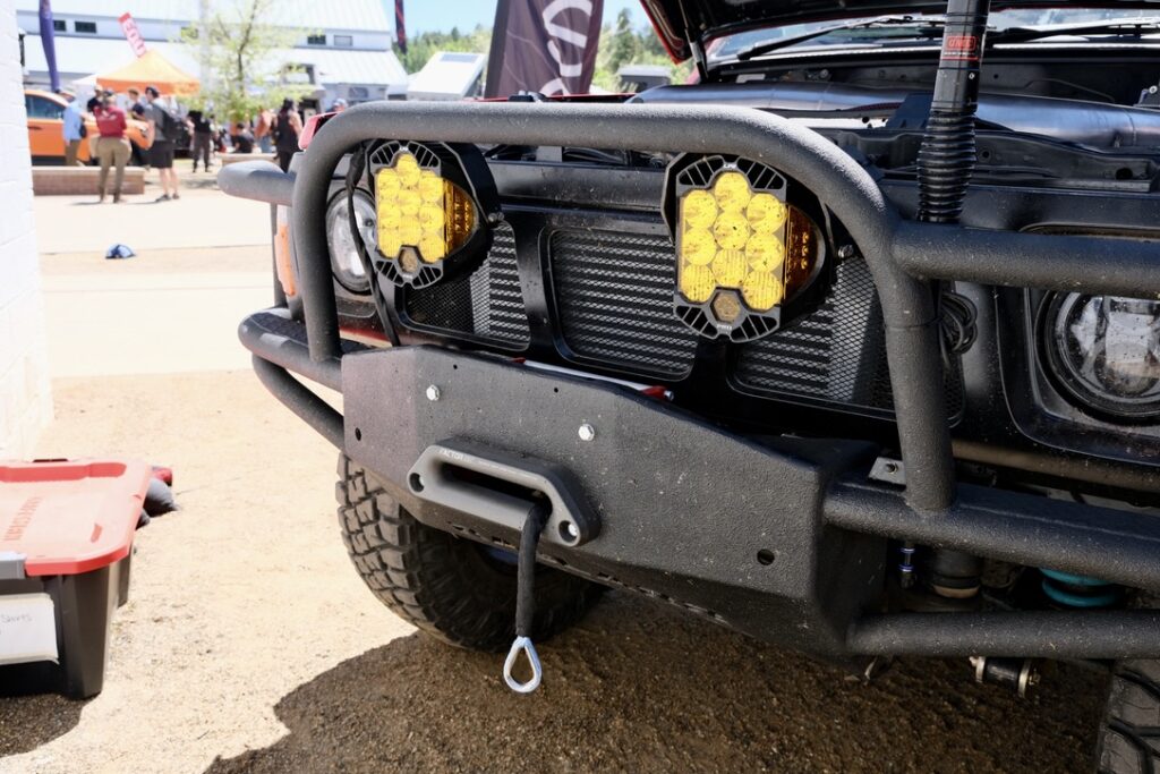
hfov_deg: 61.9
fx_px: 967
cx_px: 580
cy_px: 387
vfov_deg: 43.6
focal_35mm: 30
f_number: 5.6
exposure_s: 1/280
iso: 320
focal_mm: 20.2
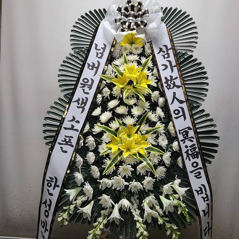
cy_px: 116
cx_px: 120
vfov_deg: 52.5
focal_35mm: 31
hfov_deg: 52.5
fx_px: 242
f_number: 1.8
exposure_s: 1/60
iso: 100
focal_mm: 5.4
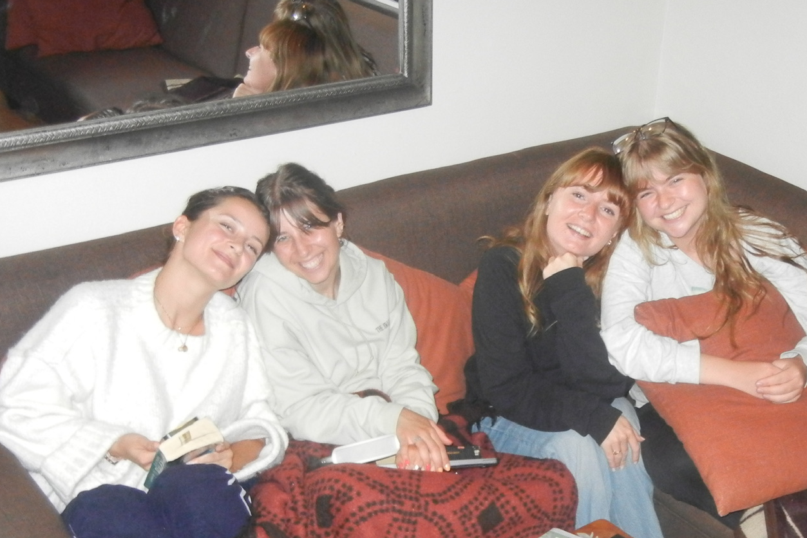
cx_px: 527
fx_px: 1143
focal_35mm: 51
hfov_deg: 38.5
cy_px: 435
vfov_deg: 26.0
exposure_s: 1/30
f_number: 3.5
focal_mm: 5.4
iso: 632
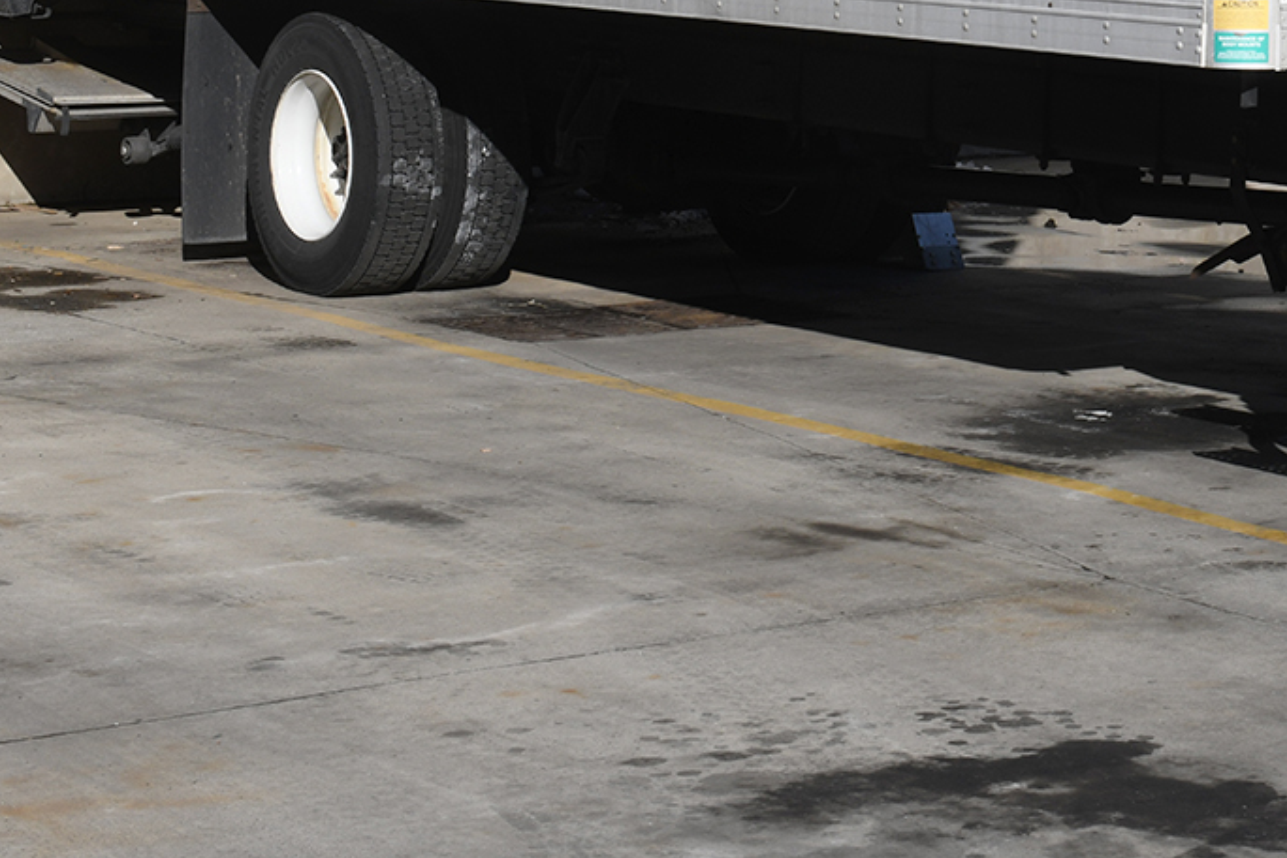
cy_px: -160
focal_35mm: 100
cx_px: 1285
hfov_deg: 19.8
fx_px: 3575
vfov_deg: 13.3
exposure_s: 1/250
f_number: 8
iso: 200
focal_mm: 38
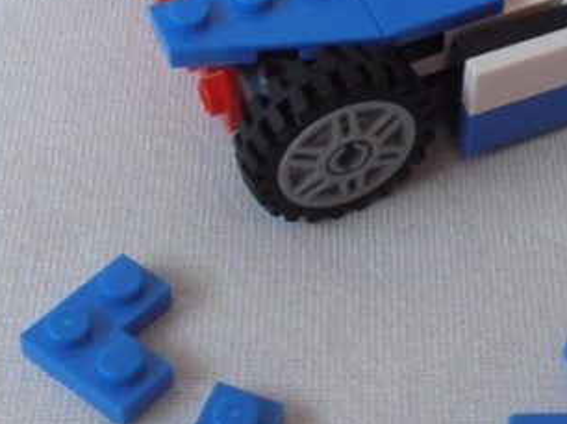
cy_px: 64
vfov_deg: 13.5
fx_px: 1784
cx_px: 454
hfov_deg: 17.9
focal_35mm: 109
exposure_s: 1/50
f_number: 3.9
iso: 80
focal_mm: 6.61
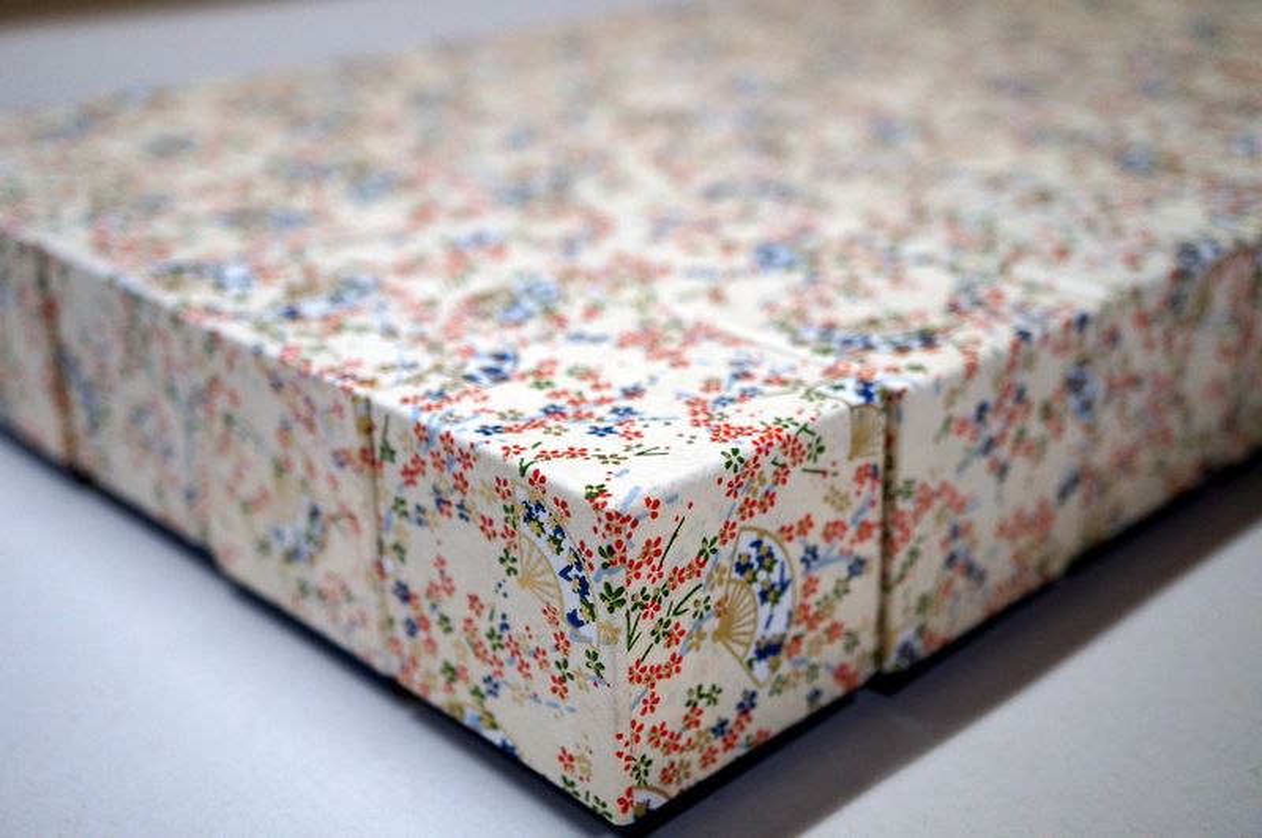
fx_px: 1575
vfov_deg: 29.8
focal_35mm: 45
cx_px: 631
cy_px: 419
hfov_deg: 43.7
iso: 1000
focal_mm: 30
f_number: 4
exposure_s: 1/60
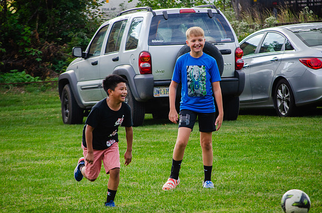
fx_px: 2142
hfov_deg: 8.6
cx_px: 161
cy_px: 106
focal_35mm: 240
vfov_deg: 5.7
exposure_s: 1/500
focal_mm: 160
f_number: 5.6
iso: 250
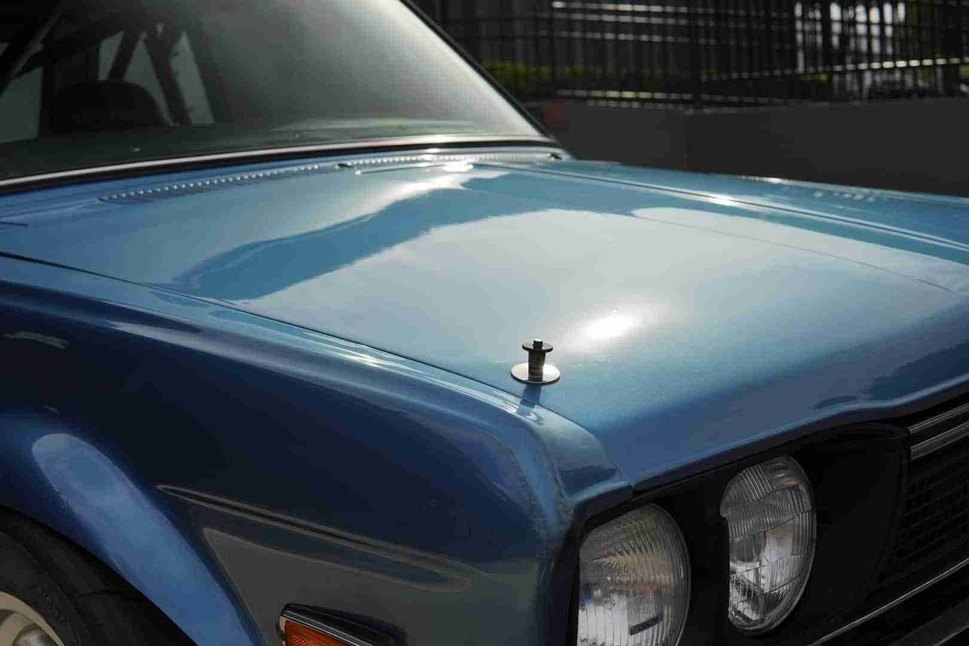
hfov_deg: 43.6
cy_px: 323
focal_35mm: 45
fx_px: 1211
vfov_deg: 29.9
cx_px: 484
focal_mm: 30
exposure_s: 1/320
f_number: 5.6
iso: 100
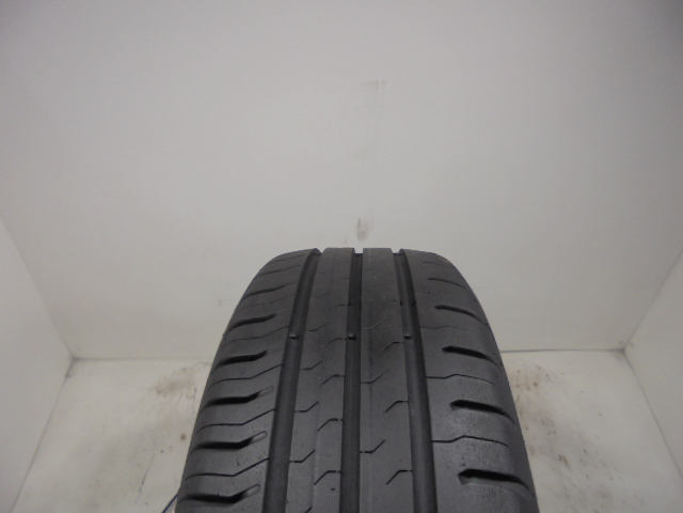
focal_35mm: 26
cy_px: 256
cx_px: 342
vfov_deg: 53.1
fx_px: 513
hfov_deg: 67.3
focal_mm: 4.6
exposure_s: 1/30
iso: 100
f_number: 3.5
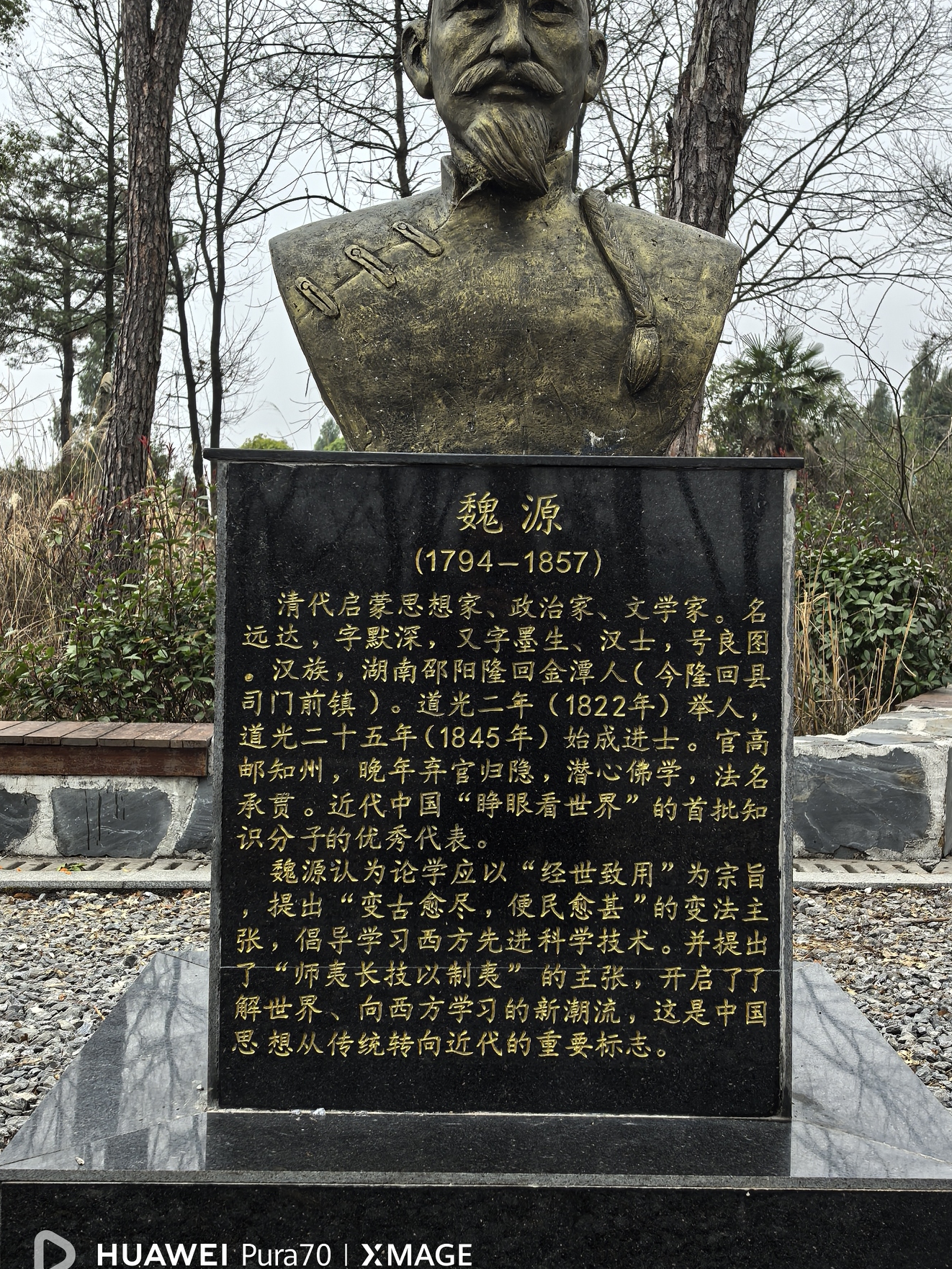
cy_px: 573
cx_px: 534
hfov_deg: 33.6
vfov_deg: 43.8
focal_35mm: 43
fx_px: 1576
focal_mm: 6.98
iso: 50
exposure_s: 1/482
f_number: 2
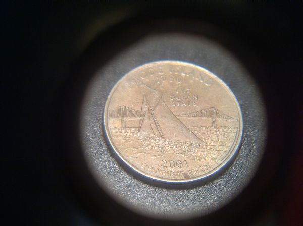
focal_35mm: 35
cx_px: 152
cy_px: 113
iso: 80
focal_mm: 3.85
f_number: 2.8
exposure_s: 1/24
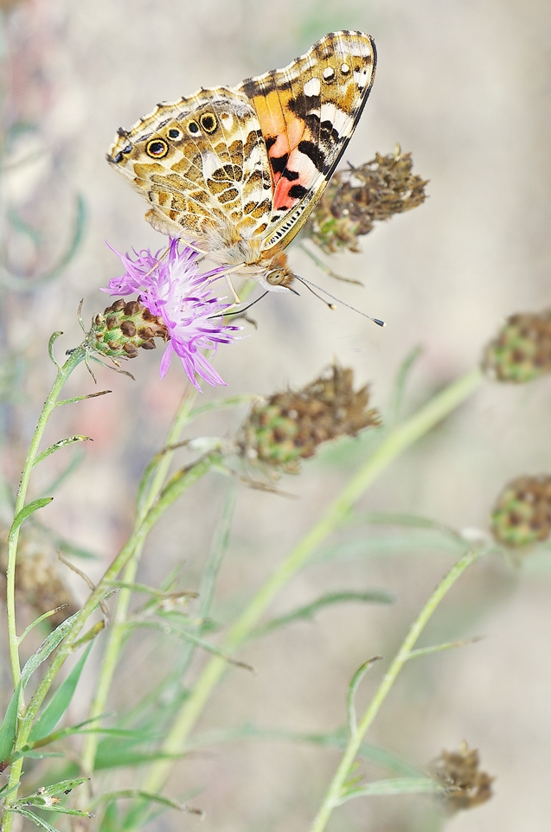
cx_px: 272
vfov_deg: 8.8
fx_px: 5397
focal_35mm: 234
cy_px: 410
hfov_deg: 5.8
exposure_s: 1/250
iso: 200
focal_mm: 150
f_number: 5.6
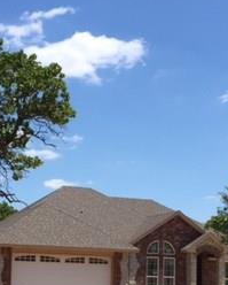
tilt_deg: +4.7
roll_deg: -1.7
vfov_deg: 25.6
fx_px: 615
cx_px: 110
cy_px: 225
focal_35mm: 73
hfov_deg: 21.0
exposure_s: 1/1883
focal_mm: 4.15
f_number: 2.2
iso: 32
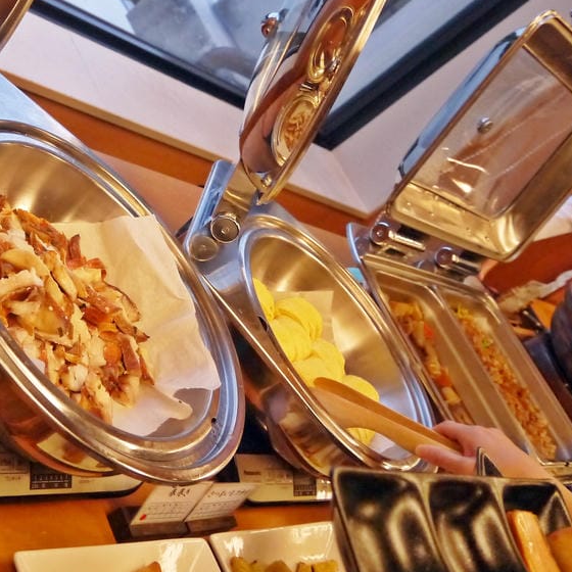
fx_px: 991
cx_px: 56
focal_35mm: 53
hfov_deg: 30.7
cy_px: 223
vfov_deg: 32.1
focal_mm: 14
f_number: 3.5
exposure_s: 1/125
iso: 1000
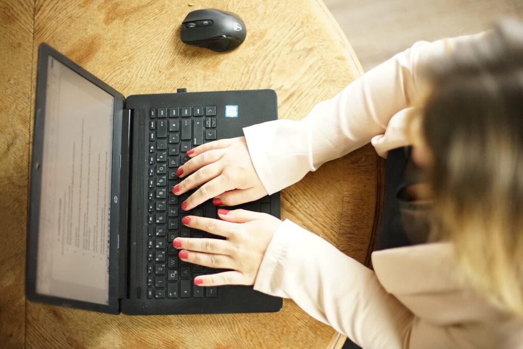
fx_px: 726
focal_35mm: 50
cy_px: 174
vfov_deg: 27.0
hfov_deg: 39.6
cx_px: 262
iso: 3200
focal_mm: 50
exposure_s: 1/640
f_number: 1.4
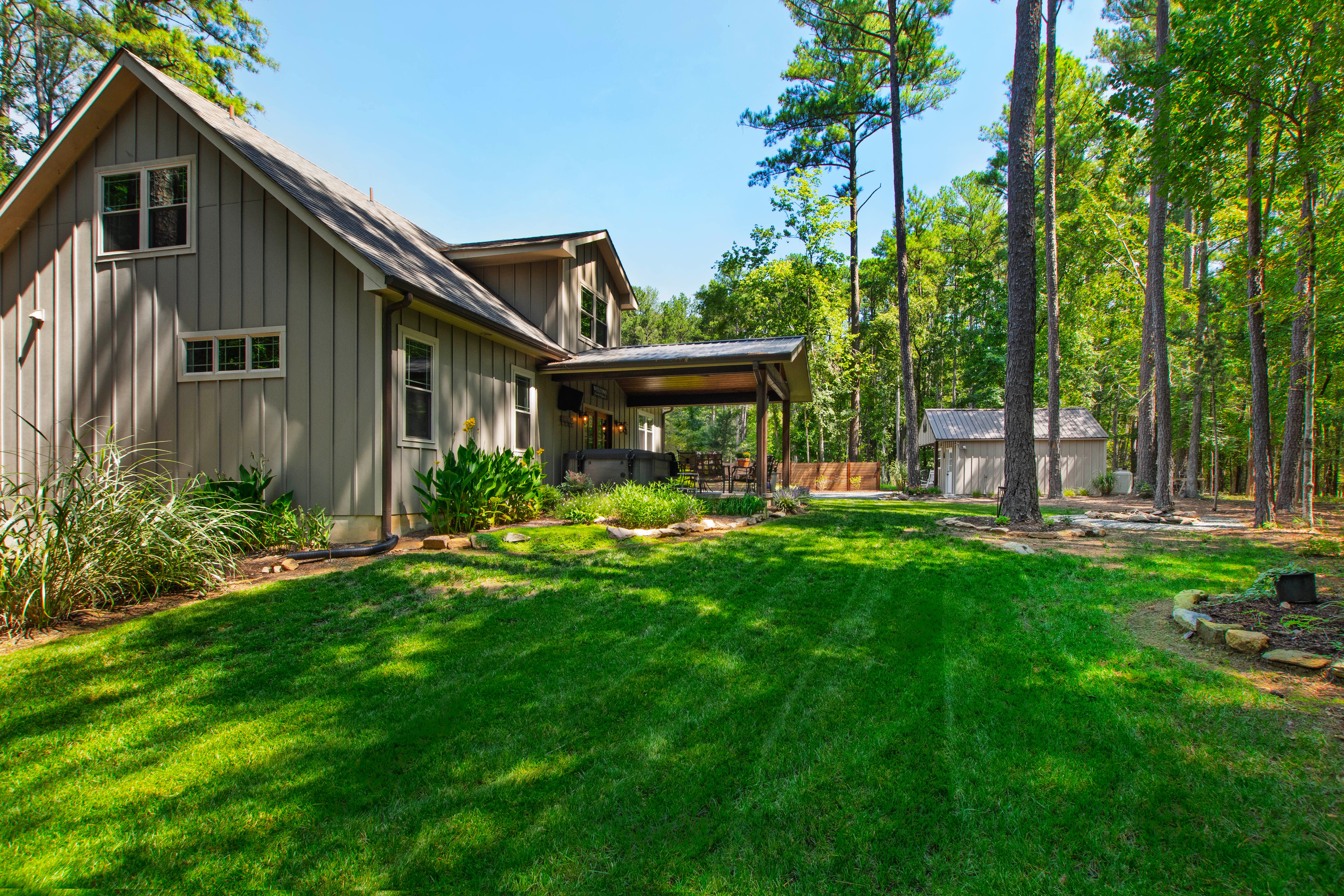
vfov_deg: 77.3
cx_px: 672
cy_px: 448
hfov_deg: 100.4
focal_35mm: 15
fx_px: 560
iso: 250
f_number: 9
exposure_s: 1/60
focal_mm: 10
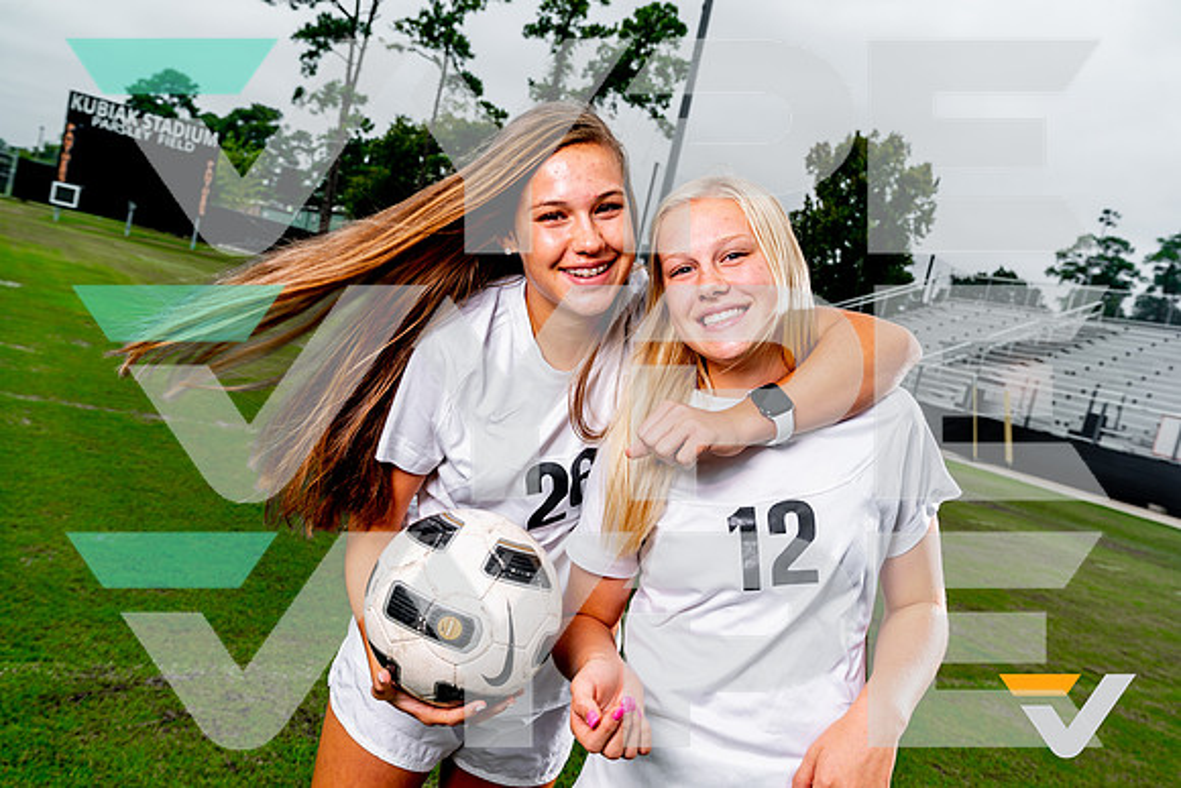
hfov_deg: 61.9
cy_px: 394
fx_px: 984
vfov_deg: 43.6
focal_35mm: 30
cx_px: 590
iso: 160
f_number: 5.6
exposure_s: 1/125
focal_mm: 30
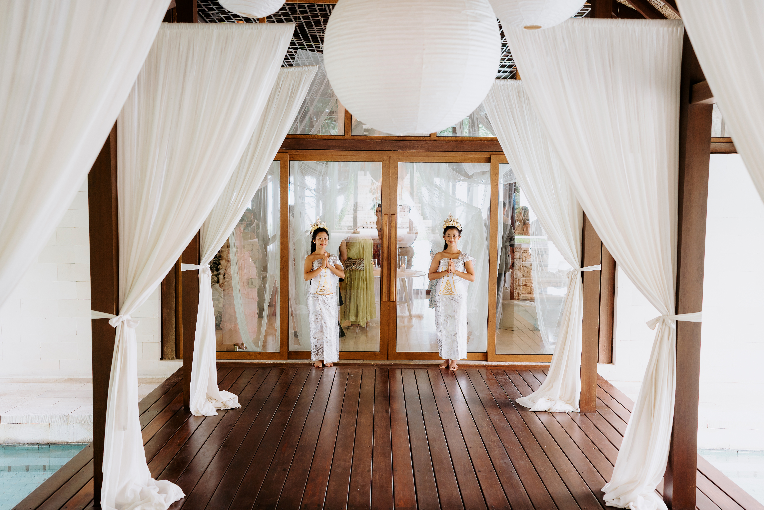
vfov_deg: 37.8
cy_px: 255
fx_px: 743
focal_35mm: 35
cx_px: 382
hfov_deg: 54.4
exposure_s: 1/200
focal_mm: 35
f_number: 2.8
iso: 250
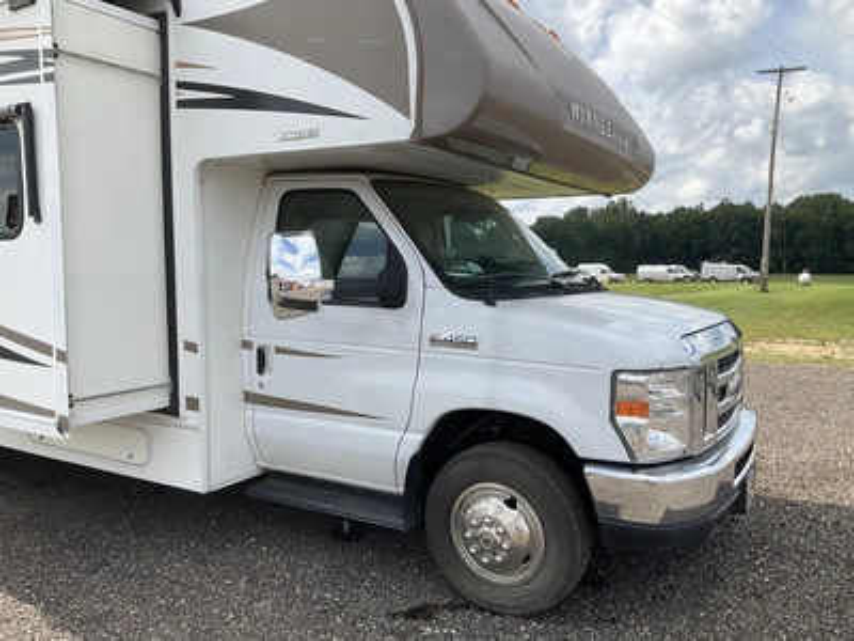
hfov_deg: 61.7
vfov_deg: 48.2
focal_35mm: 29
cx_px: 427
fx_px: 715
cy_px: 320
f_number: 1.8
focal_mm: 3
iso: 25
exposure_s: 1/1221
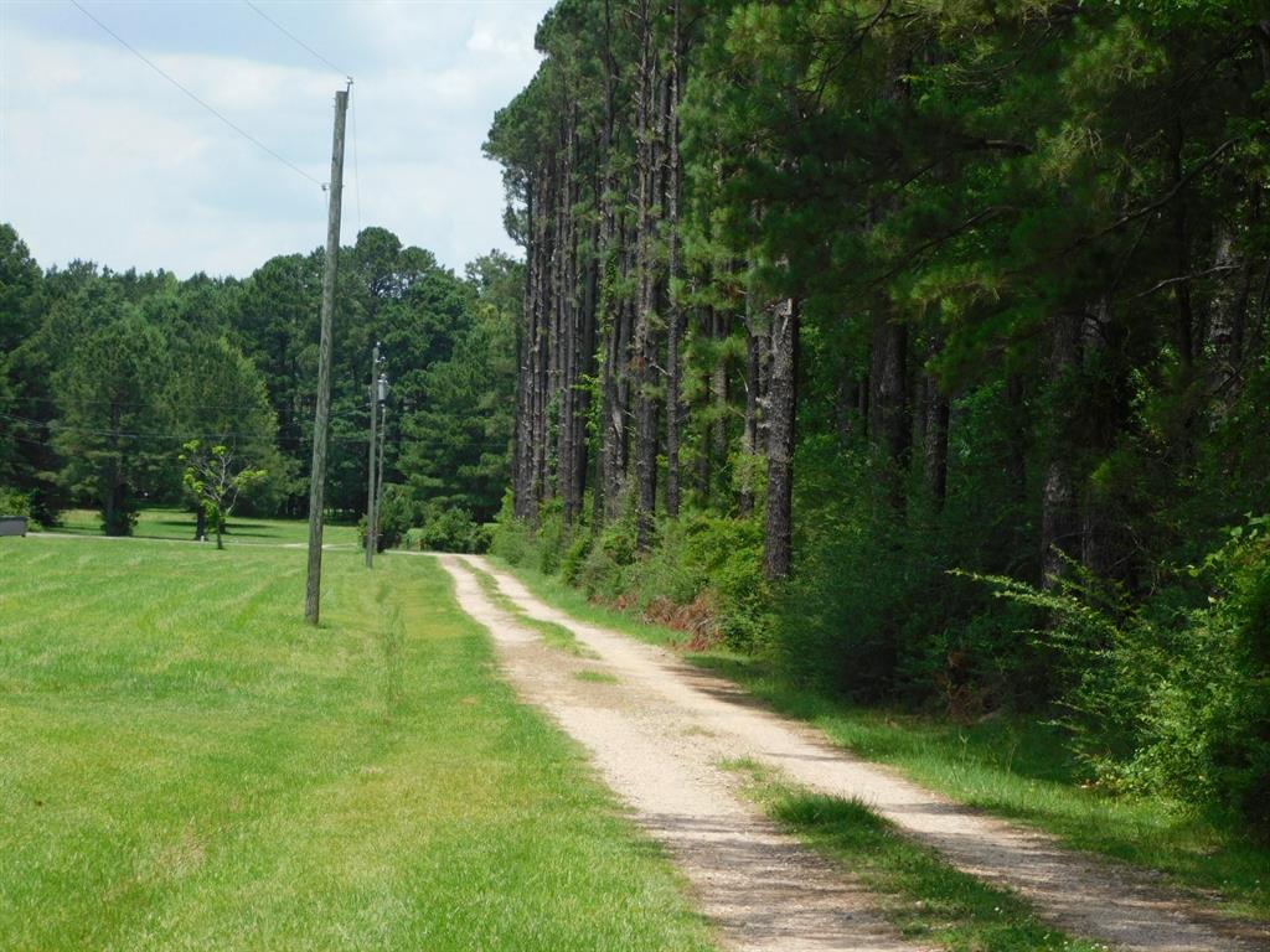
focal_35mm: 99
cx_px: 635
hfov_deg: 19.8
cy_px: 476
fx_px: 3632
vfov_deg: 14.9
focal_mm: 17.6
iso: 125
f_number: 4.6
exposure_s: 1/640
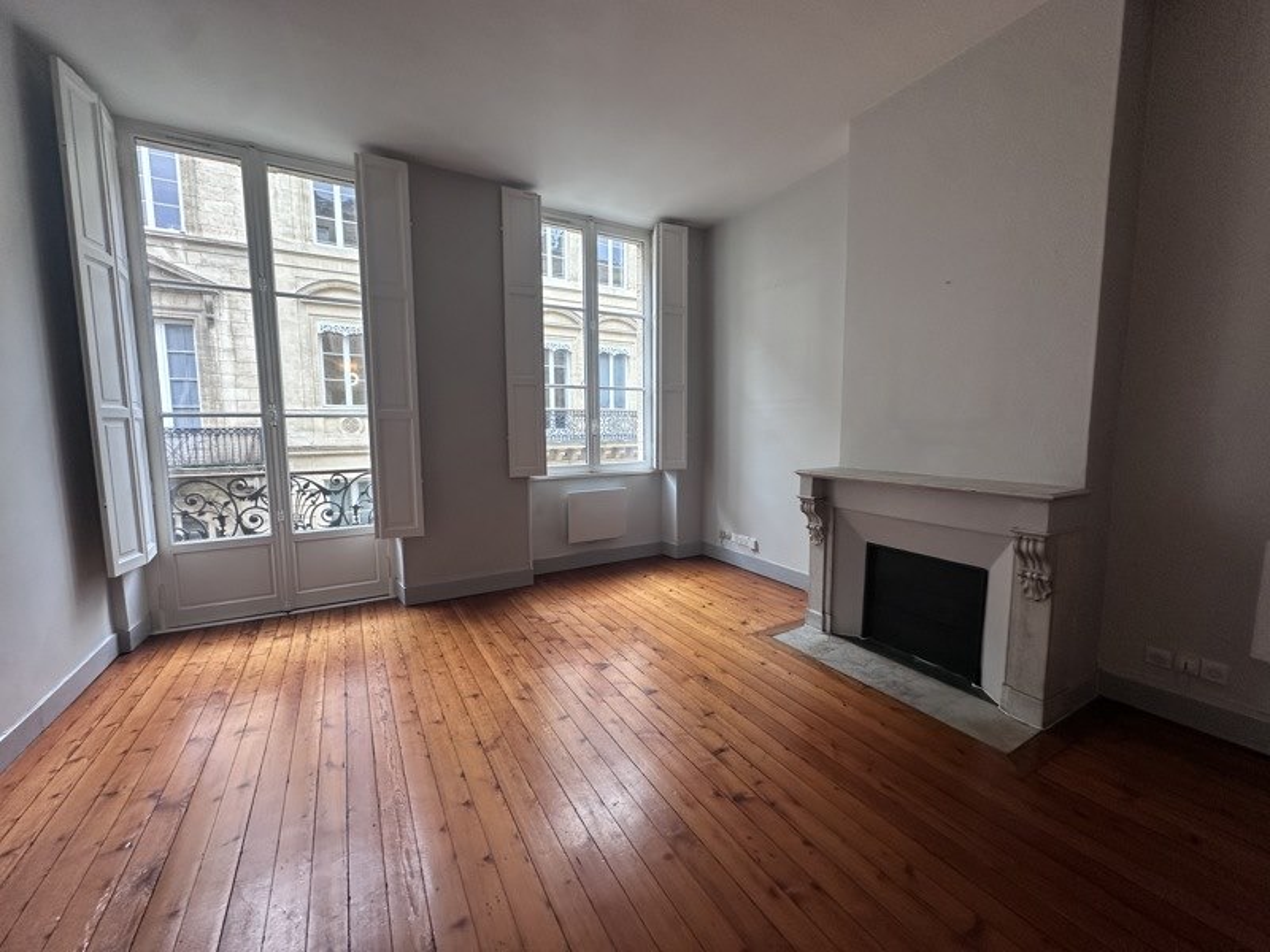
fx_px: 514
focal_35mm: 14
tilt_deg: -4.6
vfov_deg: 85.7
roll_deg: -0.1
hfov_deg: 102.1
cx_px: 635
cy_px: 476
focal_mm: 2.22
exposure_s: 1/50
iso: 200
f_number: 2.2
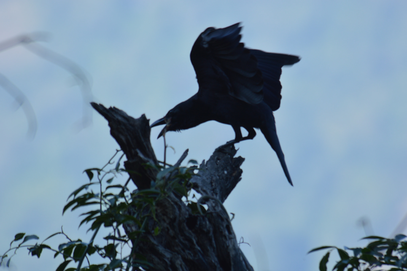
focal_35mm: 600
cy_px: 136
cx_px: 204
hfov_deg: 3.4
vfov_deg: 2.3
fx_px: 6778
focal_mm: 400
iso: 200
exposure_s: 1/250
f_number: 6.3
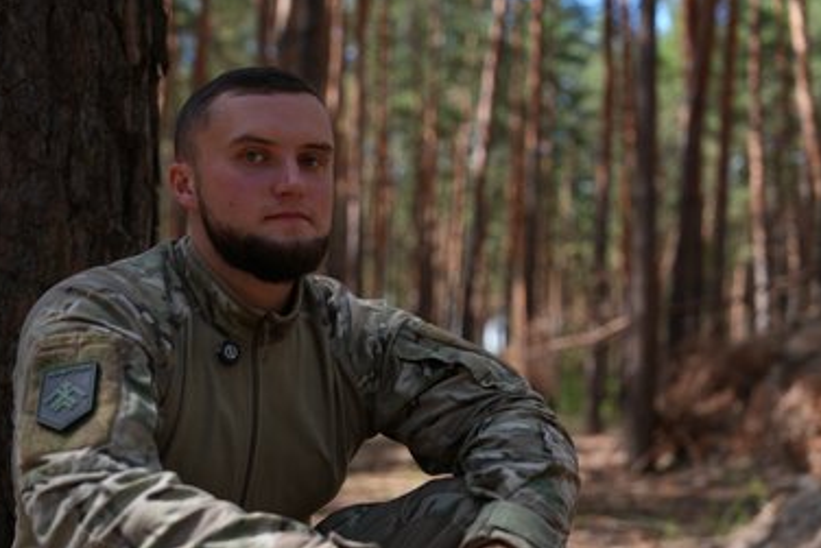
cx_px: 404
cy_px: 283
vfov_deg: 26.5
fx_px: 1163
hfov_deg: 38.9
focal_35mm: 51
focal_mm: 48
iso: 100
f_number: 2.8
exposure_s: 1/500
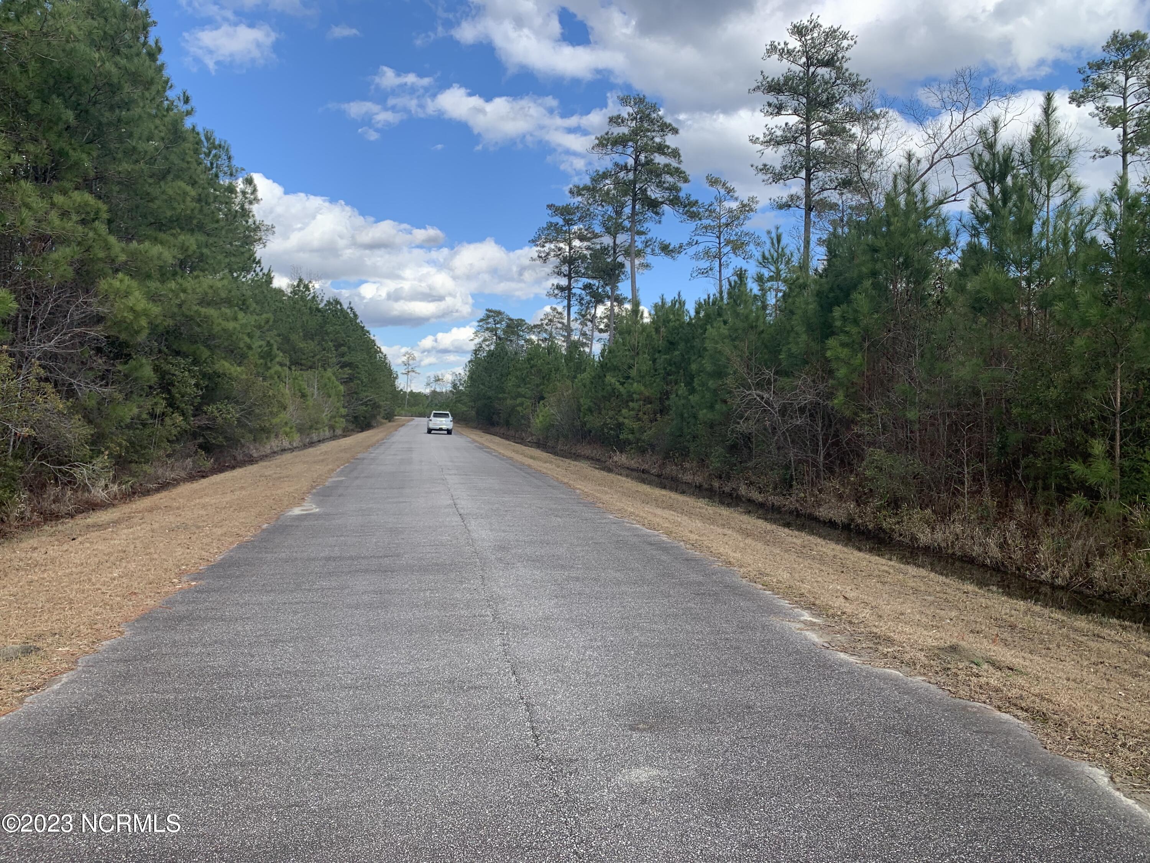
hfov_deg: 67.3
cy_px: 432
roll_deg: -0.7
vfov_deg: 53.1
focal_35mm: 26
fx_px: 864
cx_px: 575
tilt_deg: -1.4
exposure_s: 1/1149
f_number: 1.8
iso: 25
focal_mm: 4.25
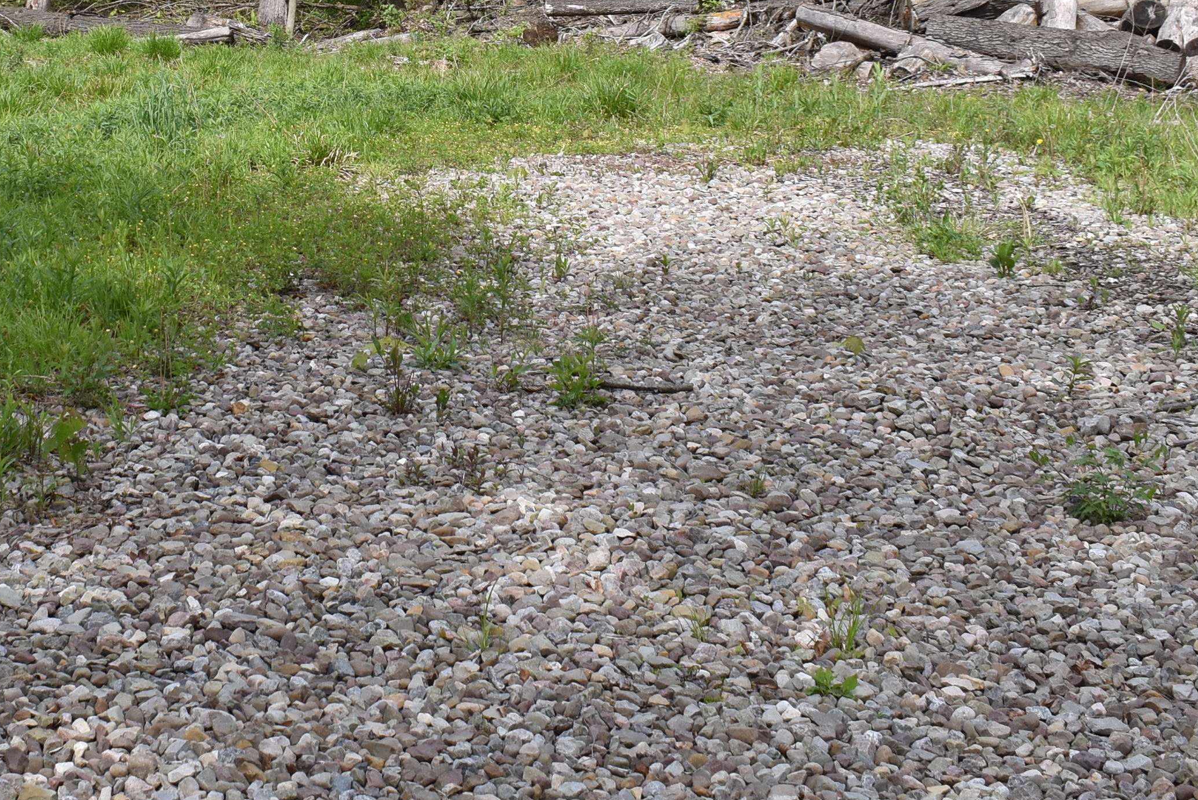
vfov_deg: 20.5
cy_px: 92
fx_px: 2164
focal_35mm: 65
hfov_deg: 30.4
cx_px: 282
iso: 200
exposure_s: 1/250
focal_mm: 20
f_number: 8
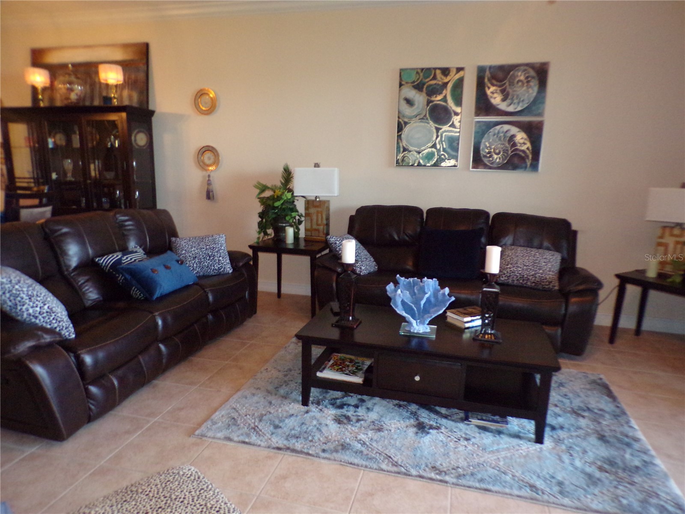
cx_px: 342
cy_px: 257
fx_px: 475
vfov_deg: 56.8
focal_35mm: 24
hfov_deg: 71.6
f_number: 3
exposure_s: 1/34
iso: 500
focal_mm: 4.3
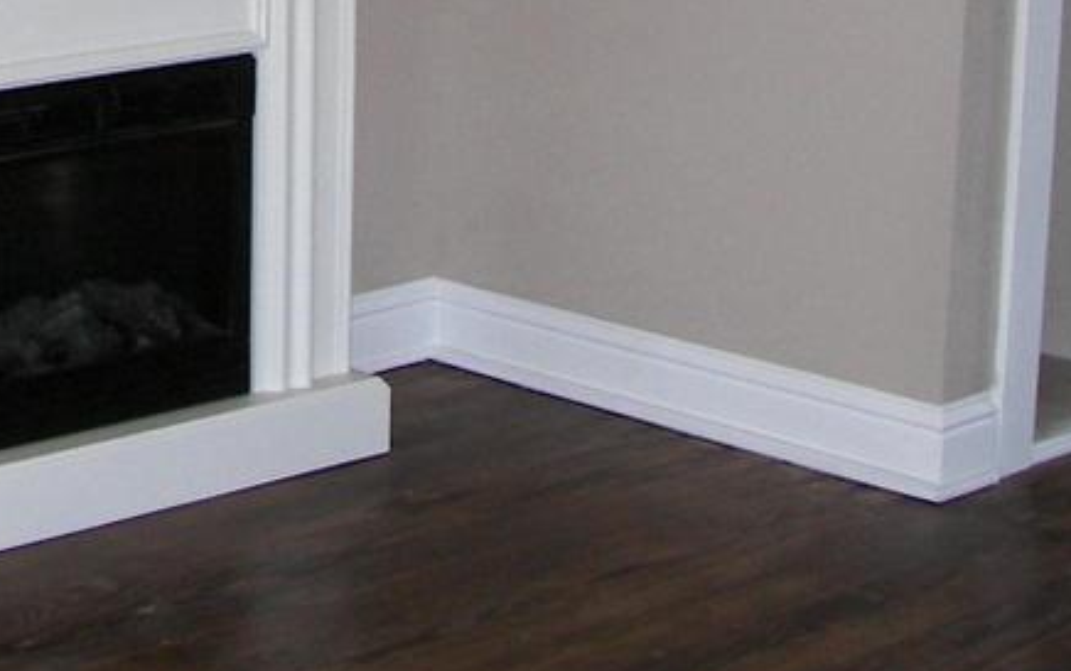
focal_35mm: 112
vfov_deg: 11.4
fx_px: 3271
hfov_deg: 18.4
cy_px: -241
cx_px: 197
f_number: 2.8
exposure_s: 1/30
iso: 100
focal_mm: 6
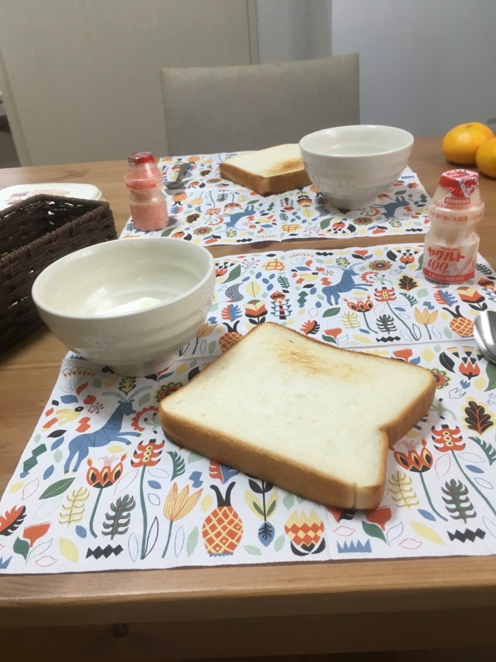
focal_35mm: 29
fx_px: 554
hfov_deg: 48.2
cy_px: 331
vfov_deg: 61.7
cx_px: 248
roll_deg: +5.1
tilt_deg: -30.2
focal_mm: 4.15
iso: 40
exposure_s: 1/33
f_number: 2.2
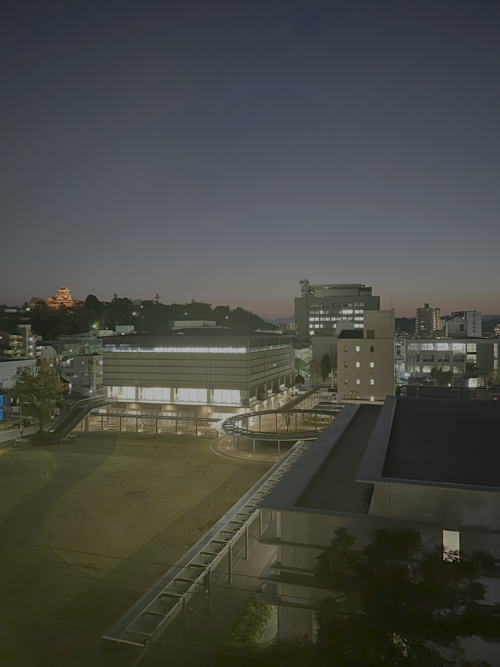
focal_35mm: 26
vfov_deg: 67.3
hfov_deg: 53.1
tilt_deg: +0.3
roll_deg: +0.4
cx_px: 250
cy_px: 334
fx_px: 501
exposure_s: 1/9
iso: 1000
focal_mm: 5.7
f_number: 1.5
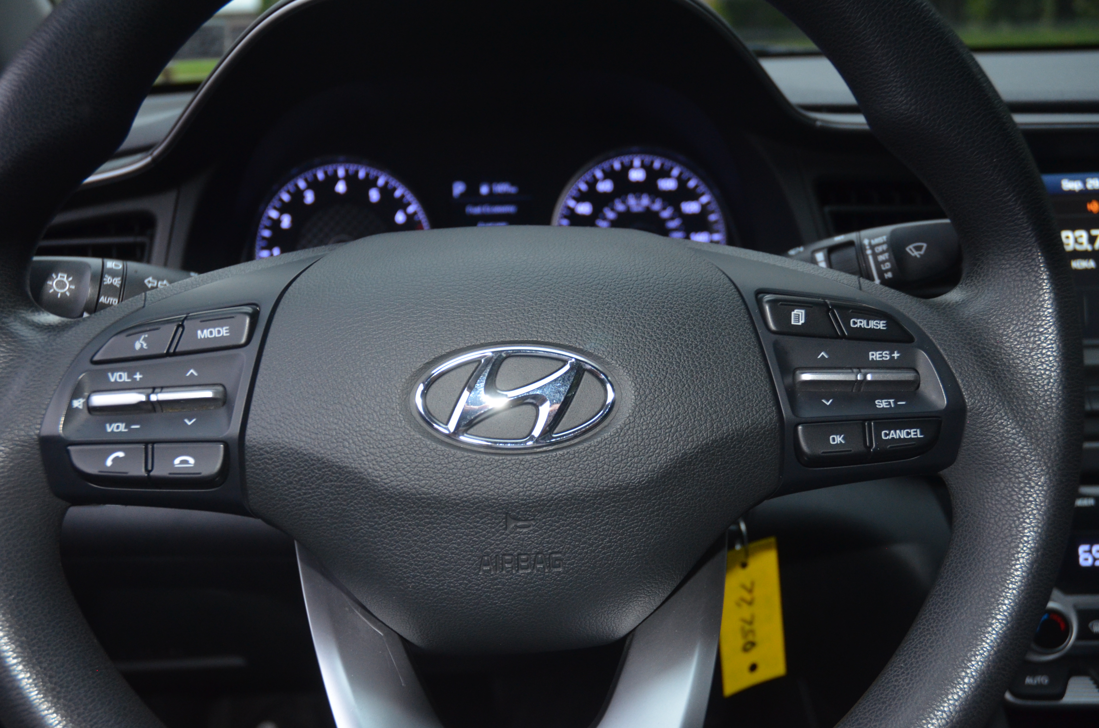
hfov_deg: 53.2
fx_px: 1097
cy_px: 364
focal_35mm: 36
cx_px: 550
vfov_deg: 36.7
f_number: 3.8
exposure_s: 1/60
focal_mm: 24
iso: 1100
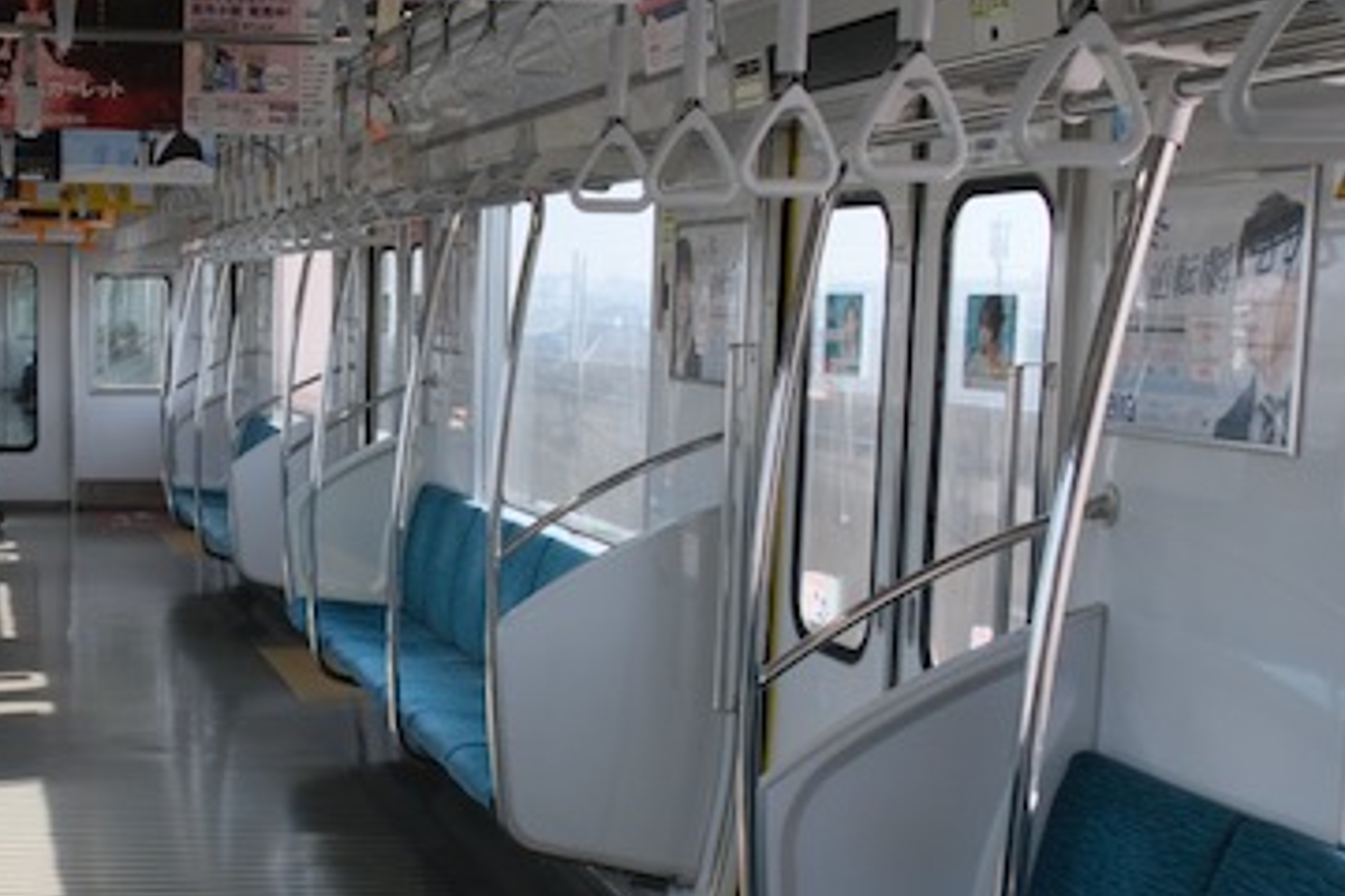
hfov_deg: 32.5
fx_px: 2241
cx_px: 276
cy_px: 612
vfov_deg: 22.5
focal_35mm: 60
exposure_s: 1/220
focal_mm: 18
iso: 640
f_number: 6.3
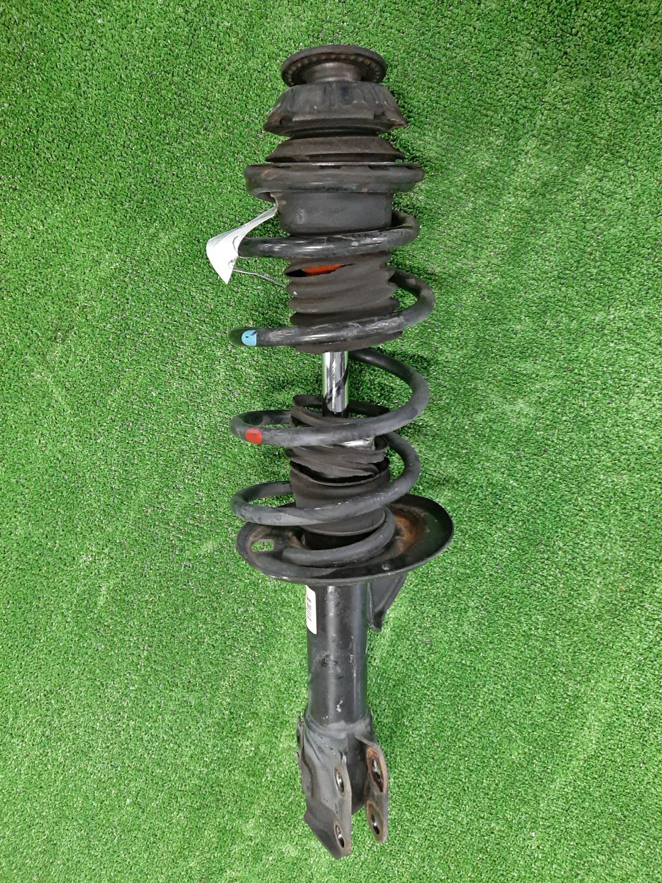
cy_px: 442
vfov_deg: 67.3
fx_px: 663
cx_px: 331
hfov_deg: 53.1
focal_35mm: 26
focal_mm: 3.93
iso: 219
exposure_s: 1/33
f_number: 1.7
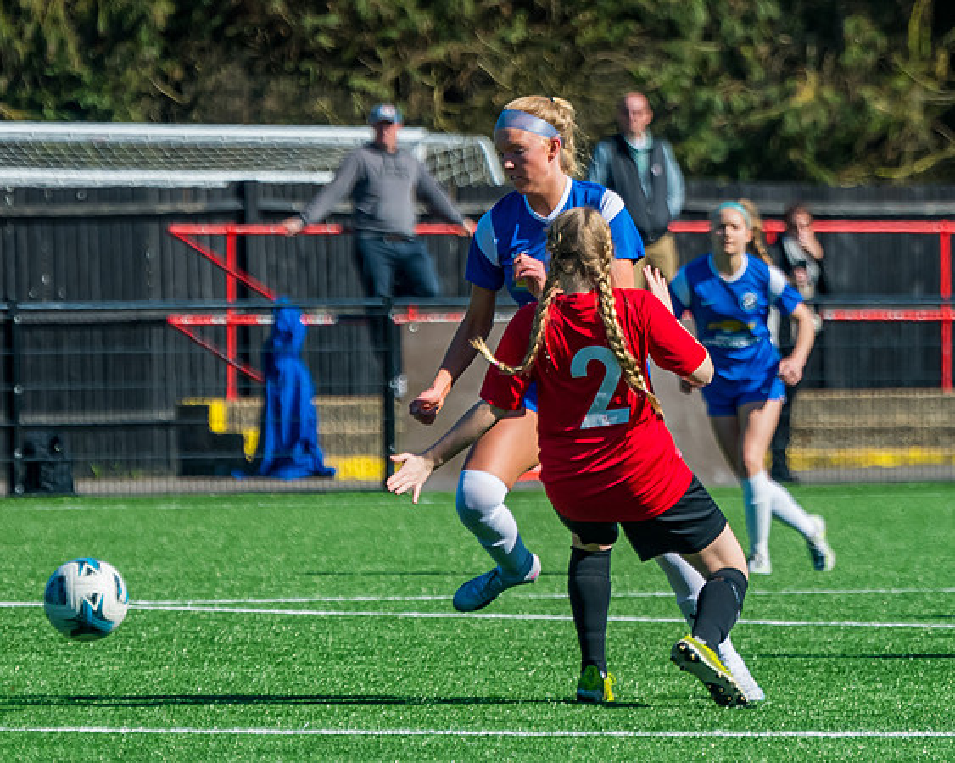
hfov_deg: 4.1
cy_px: 466
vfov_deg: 3.3
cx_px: 534
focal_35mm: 475
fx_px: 13419
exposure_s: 1/3200
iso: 400
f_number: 4
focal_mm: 200
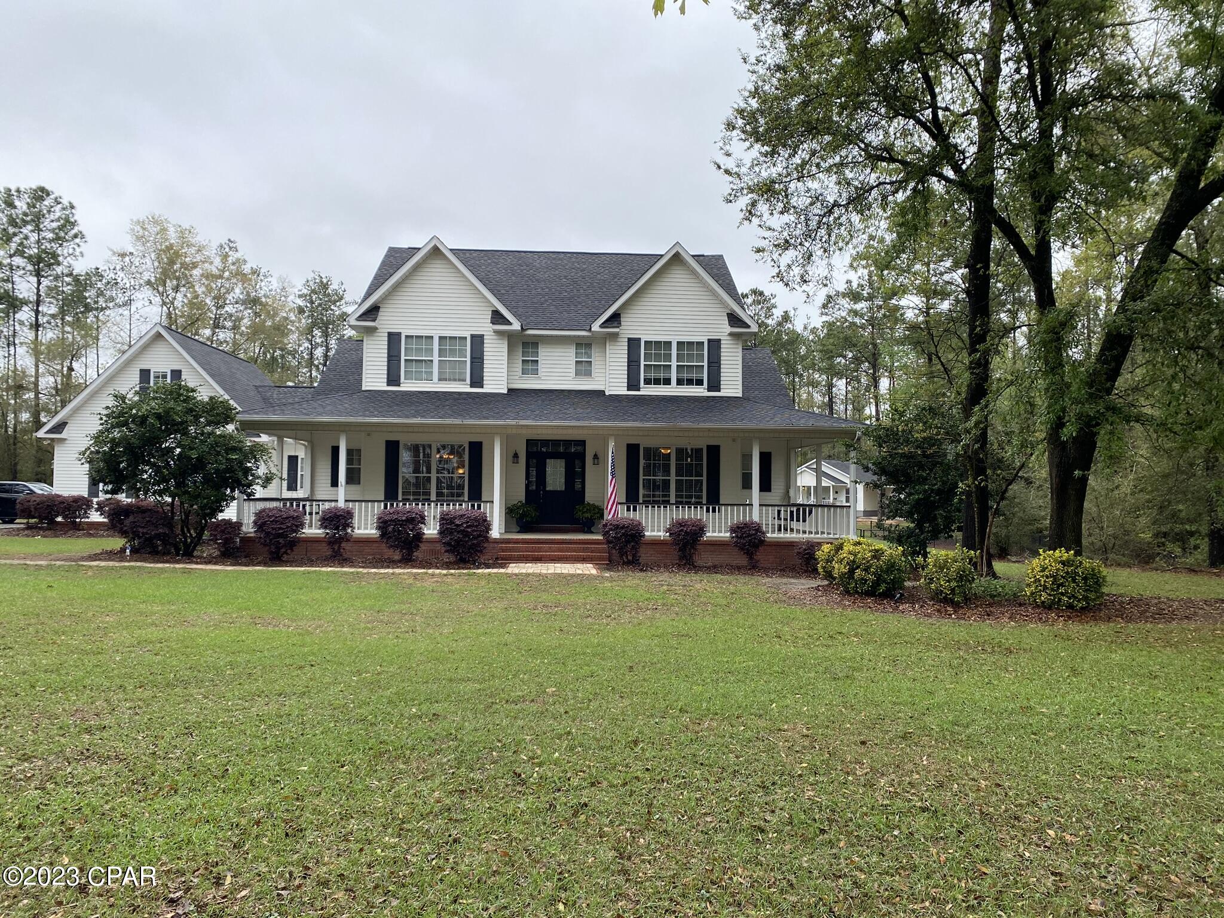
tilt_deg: +2.9
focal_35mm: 26
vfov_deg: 53.1
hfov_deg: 67.3
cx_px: 612
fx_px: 919
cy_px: 459
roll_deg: -1.1
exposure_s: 1/949
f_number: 1.8
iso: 32
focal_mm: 4.25
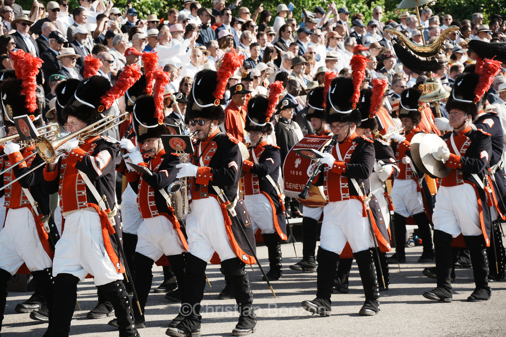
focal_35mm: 108
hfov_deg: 18.9
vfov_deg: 12.7
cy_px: 168
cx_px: 253
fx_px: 1516
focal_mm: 107.9
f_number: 9
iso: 250
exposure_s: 1/400
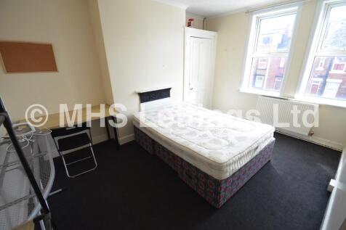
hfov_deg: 100.4
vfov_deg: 77.3
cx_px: 173
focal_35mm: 15
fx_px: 144
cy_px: 115
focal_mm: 10
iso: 2000
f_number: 4.5
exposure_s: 1/640
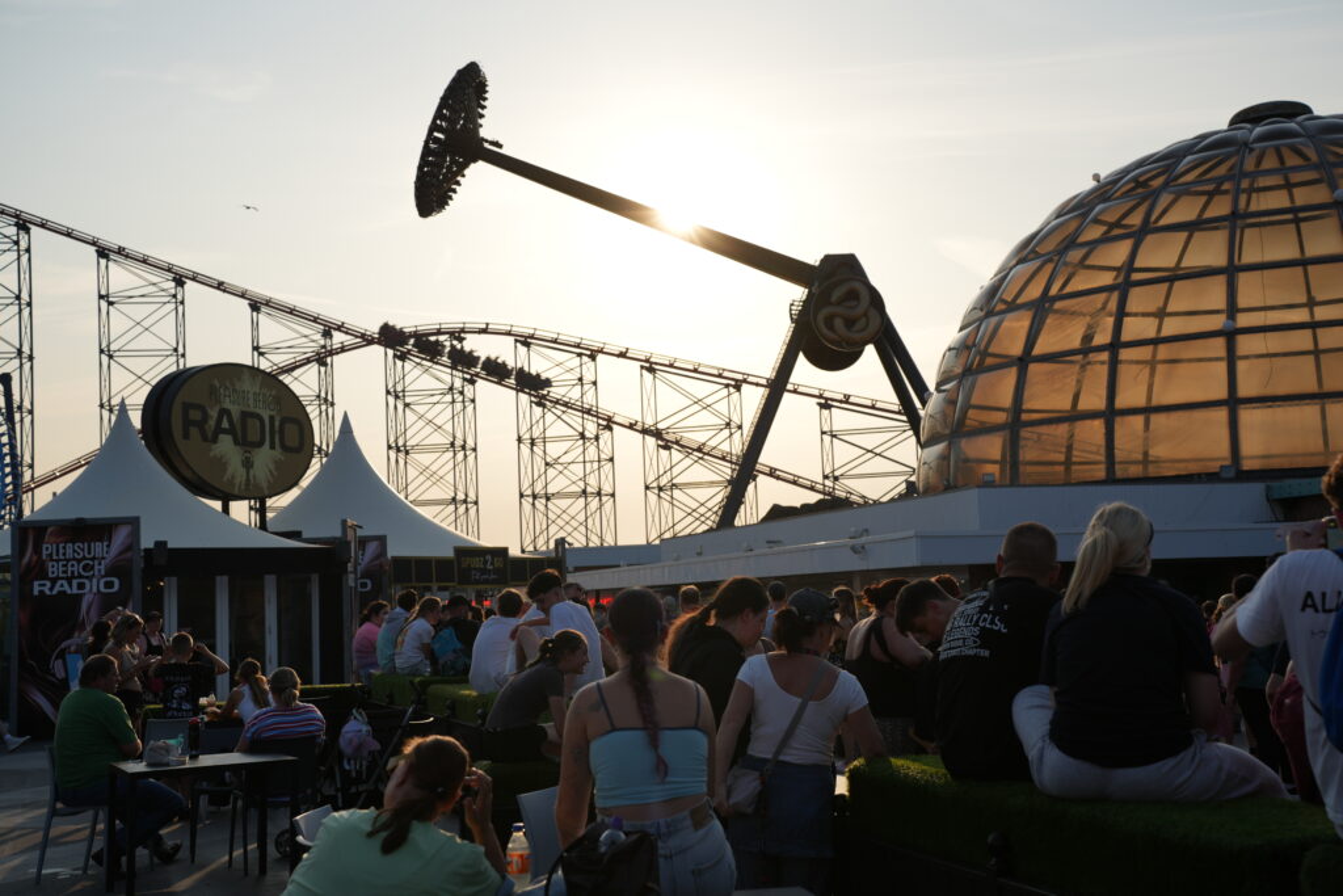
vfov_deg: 29.3
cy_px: 448
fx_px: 1716
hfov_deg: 42.7
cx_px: 672
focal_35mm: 46
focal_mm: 46
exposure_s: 1/100
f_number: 4.5
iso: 100
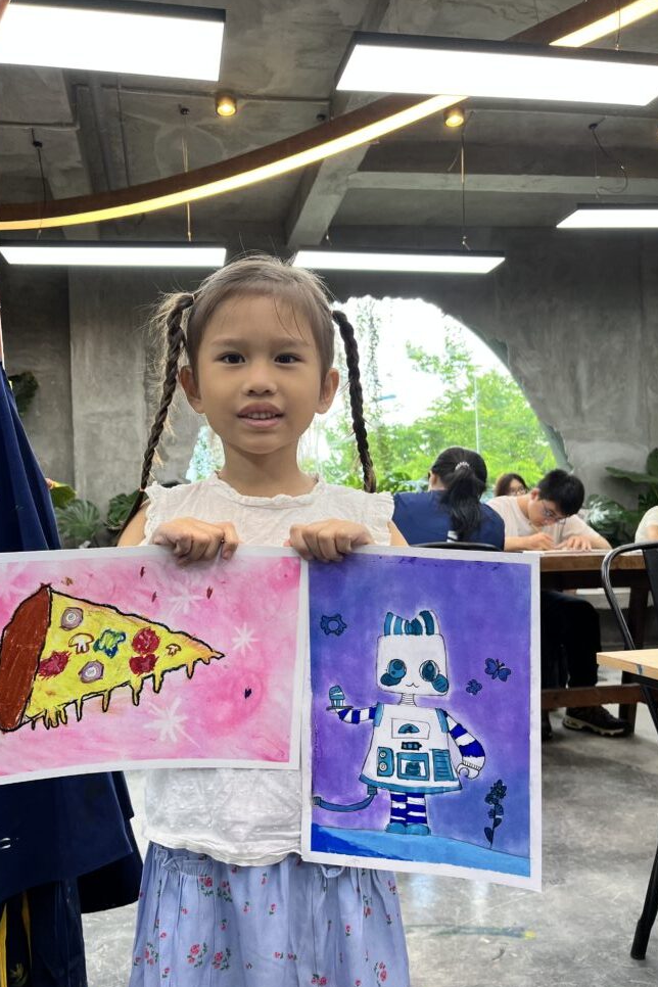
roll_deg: +2.4
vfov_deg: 65.5
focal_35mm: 28
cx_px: 287
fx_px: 768
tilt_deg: +1.5
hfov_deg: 46.3
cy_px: 499
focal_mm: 5.1
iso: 40
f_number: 1.6
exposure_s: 1/100
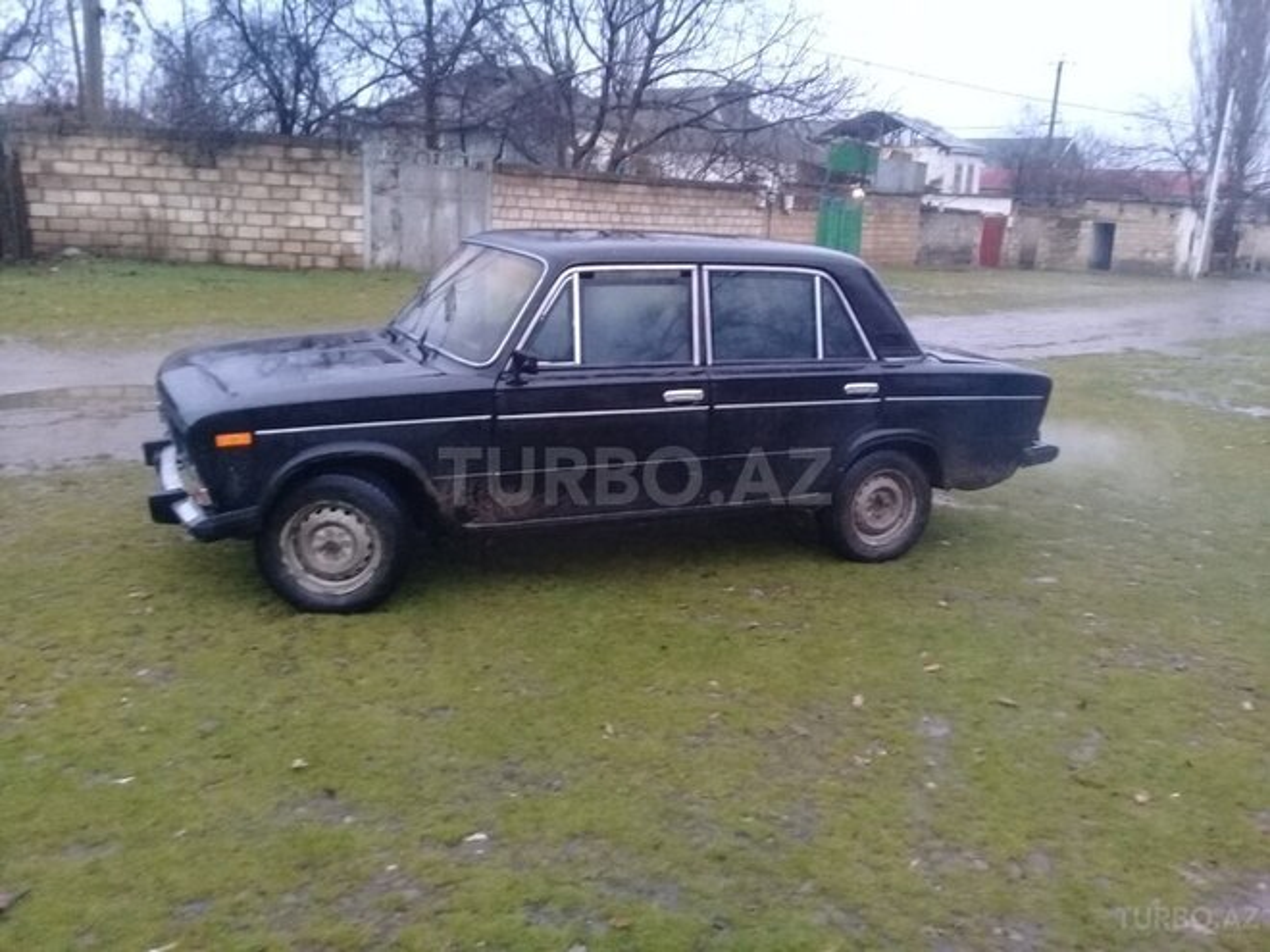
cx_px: 635
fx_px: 1137
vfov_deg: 45.4
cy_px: 476
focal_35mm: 31
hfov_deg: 58.4
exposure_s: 1/17
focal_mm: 3.3
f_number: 2.2
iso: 250
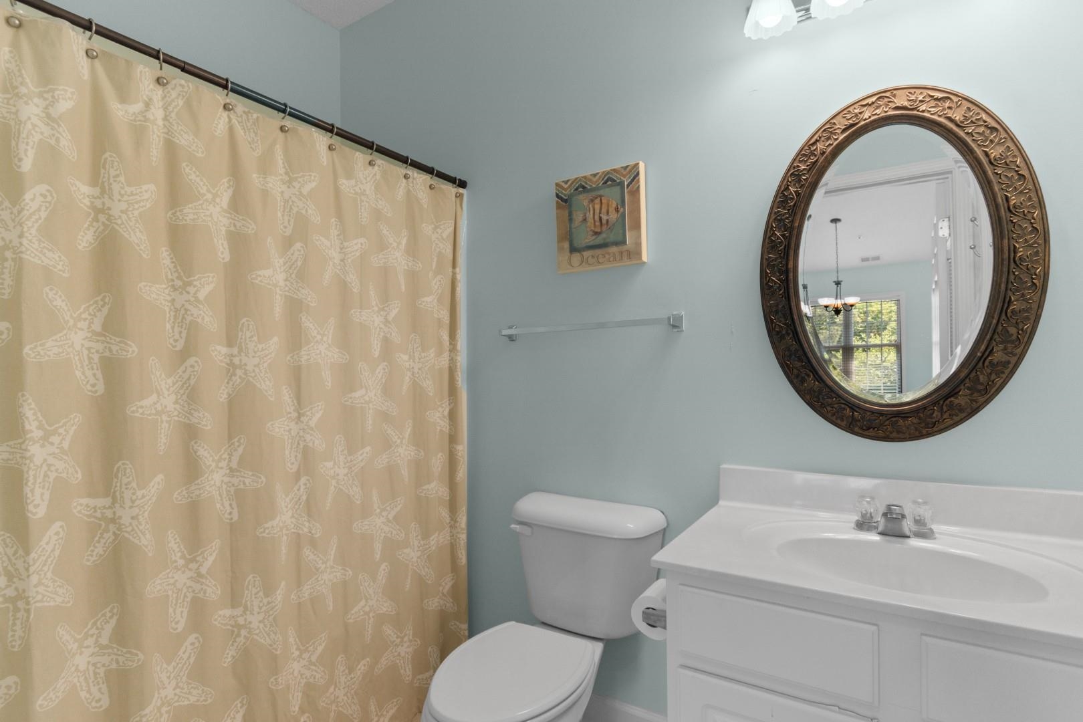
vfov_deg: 70.4
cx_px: 542
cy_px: 361
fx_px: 511
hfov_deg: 93.3
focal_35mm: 17
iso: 100
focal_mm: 11.5
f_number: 4.8
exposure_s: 1/6
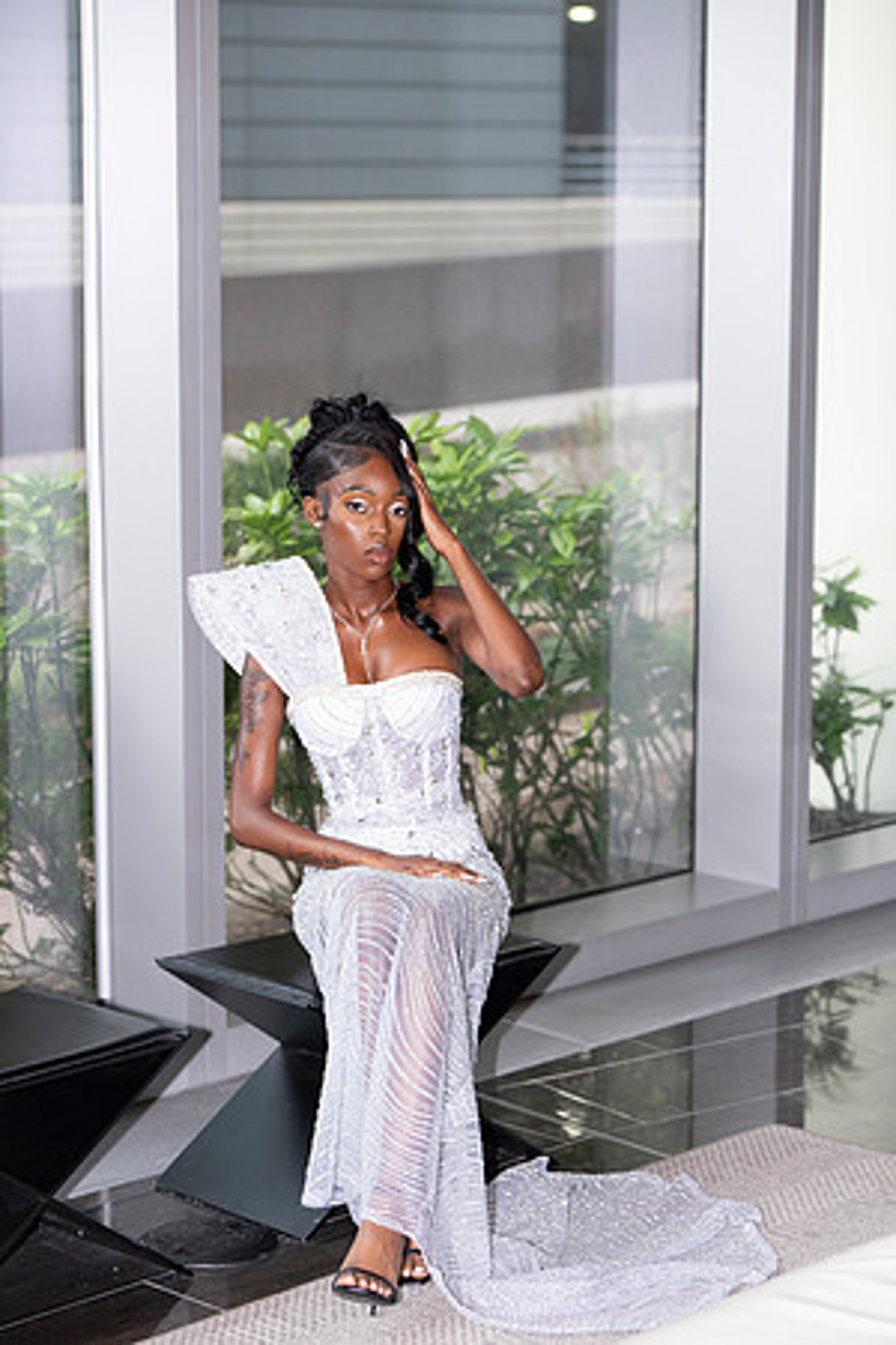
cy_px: 672
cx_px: 448
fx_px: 3322
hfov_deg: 15.4
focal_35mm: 89
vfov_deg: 22.9
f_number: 4
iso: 640
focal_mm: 85
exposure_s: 1/125
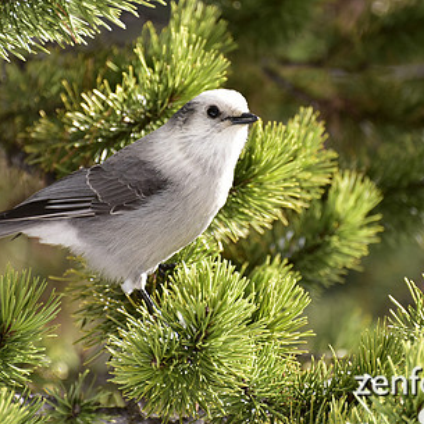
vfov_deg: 3.6
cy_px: 201
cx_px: 164
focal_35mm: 485
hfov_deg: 3.6
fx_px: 6721
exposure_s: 1/500
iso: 800
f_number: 6.3
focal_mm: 300
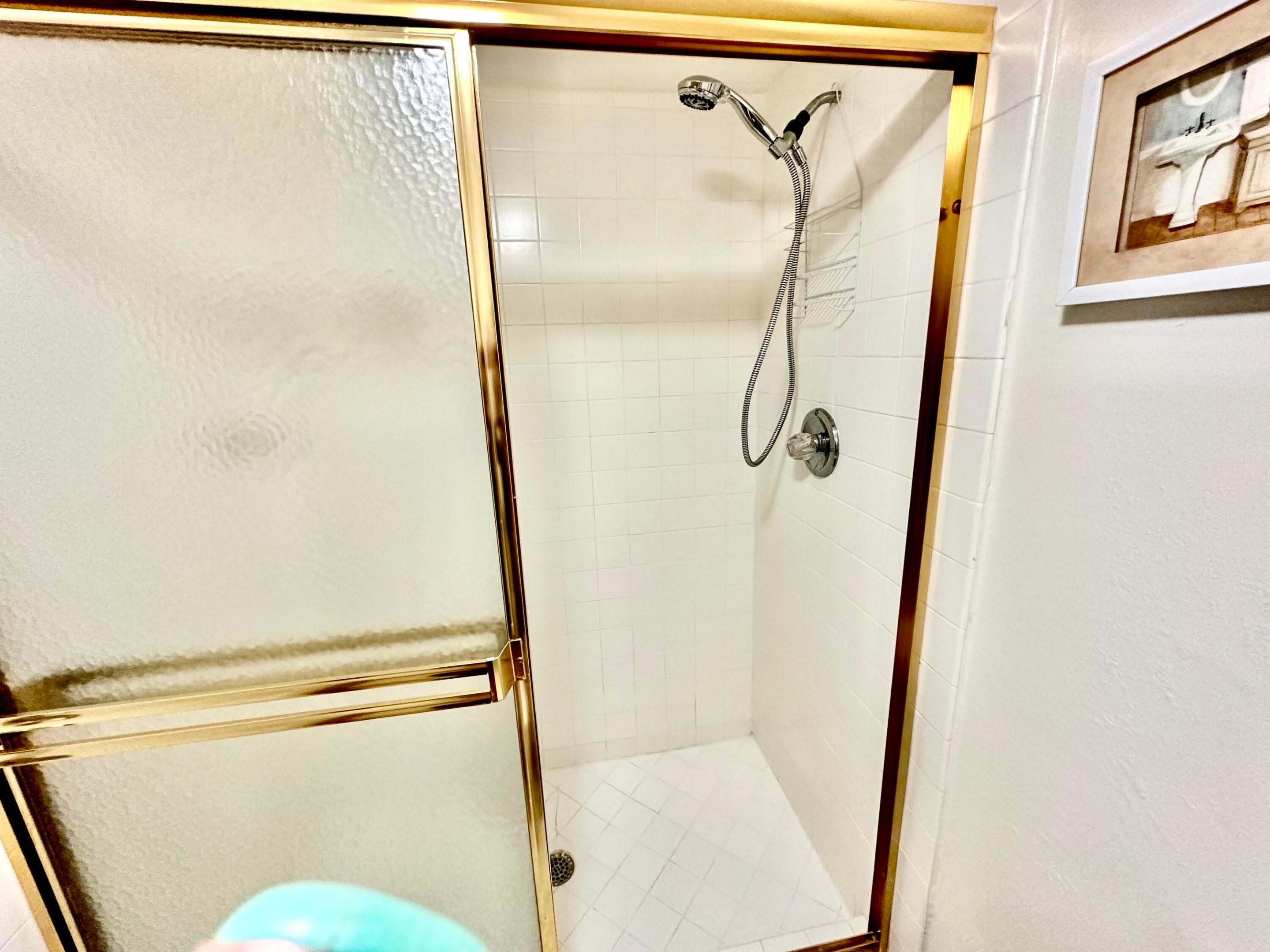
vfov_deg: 85.7
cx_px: 635
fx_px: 514
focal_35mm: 14
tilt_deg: -13.5
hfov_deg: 102.1
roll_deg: +1.3
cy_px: 476
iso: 320
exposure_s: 1/60
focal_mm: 2.22
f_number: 2.2
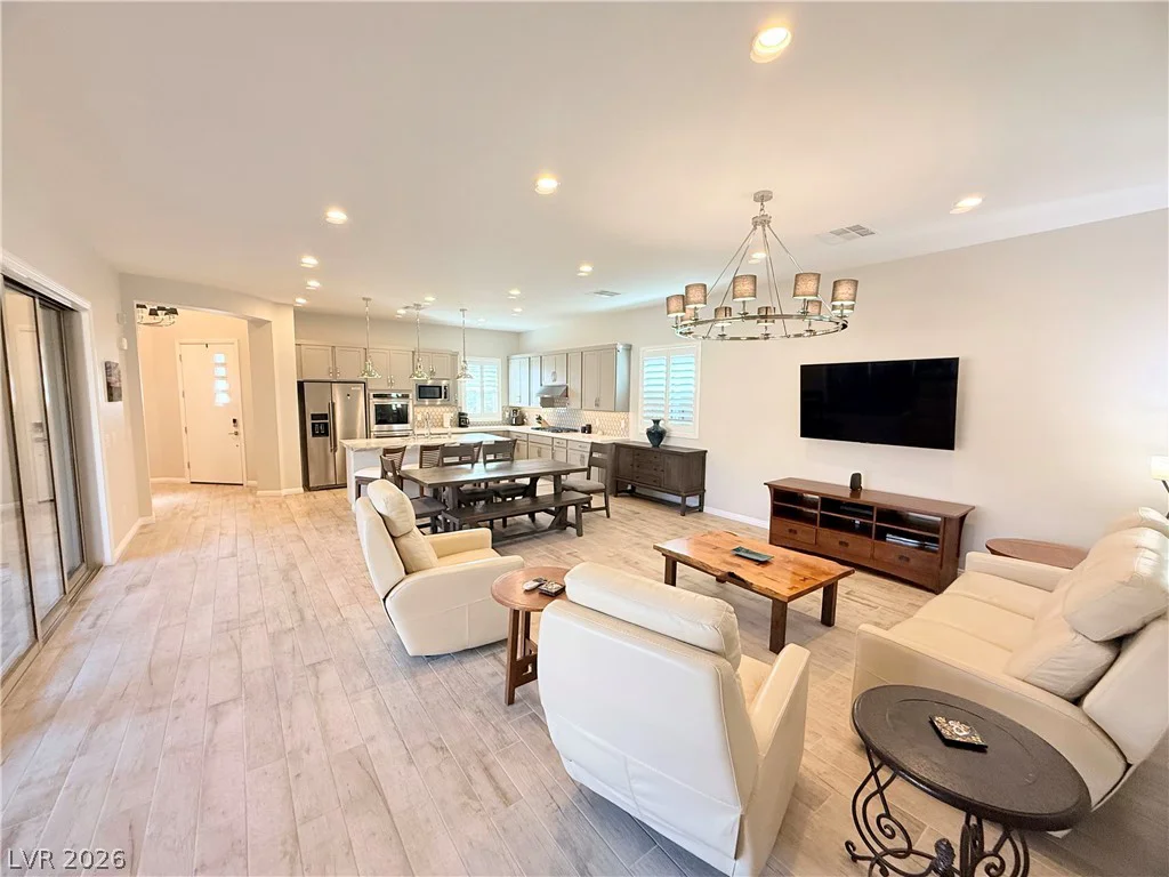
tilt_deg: -6.1
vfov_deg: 85.7
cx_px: 584
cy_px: 438
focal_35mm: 14
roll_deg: -0.6
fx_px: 473
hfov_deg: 102.1
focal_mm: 2.22
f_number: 2.2
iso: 250
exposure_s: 1/120
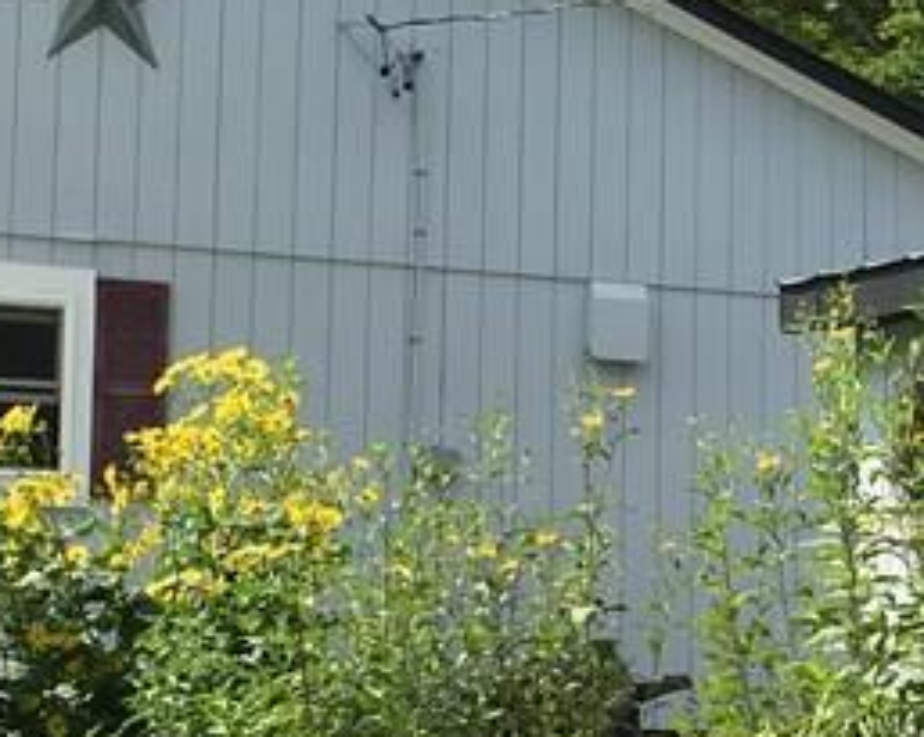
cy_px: 442
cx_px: 755
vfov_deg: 13.6
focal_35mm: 113
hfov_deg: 16.9
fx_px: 3087
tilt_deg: +6.8
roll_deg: -1.6
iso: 25
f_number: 2.2
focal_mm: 4.15
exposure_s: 1/1350
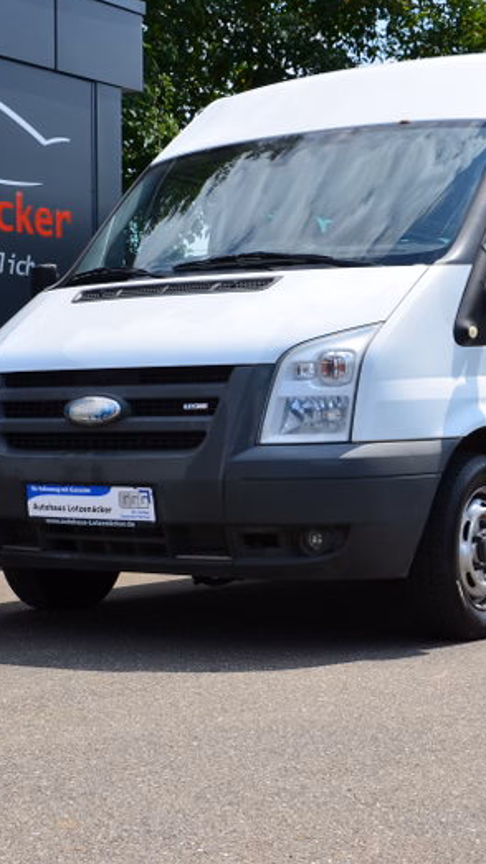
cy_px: 428
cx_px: 218
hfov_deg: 16.7
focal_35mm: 72
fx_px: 1650
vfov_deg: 29.4
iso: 100
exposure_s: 1/160
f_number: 11
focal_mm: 30
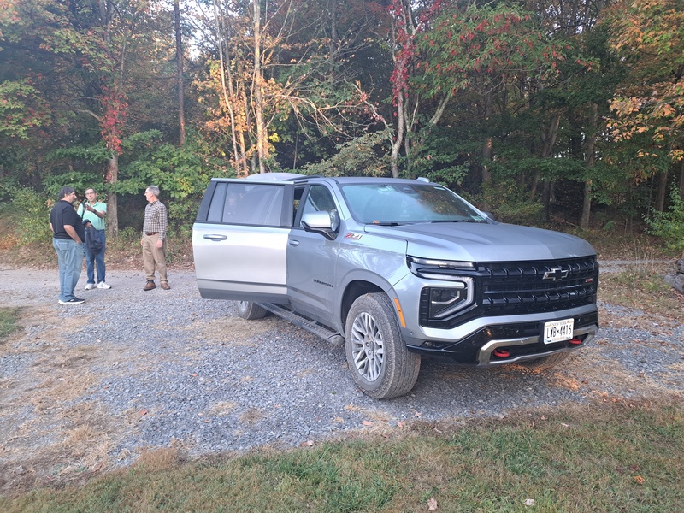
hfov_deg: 71.6
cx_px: 342
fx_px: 474
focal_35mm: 24
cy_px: 256
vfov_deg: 56.8
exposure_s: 1/60
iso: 125
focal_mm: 5.23
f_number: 1.8
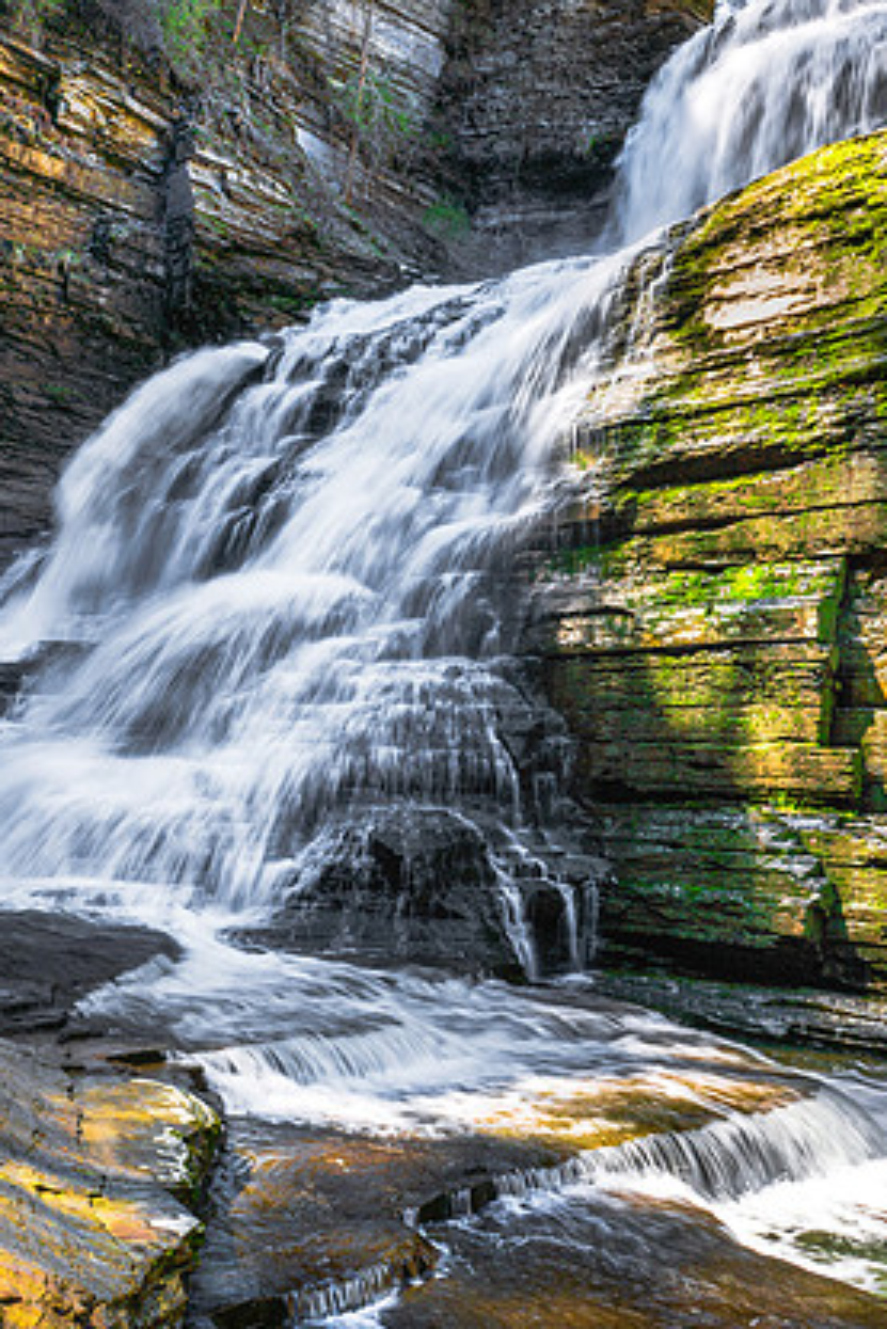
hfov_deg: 34.2
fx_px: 1440
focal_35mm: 39
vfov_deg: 49.5
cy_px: 618
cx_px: 416
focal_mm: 24
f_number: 20
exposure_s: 1/13
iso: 100
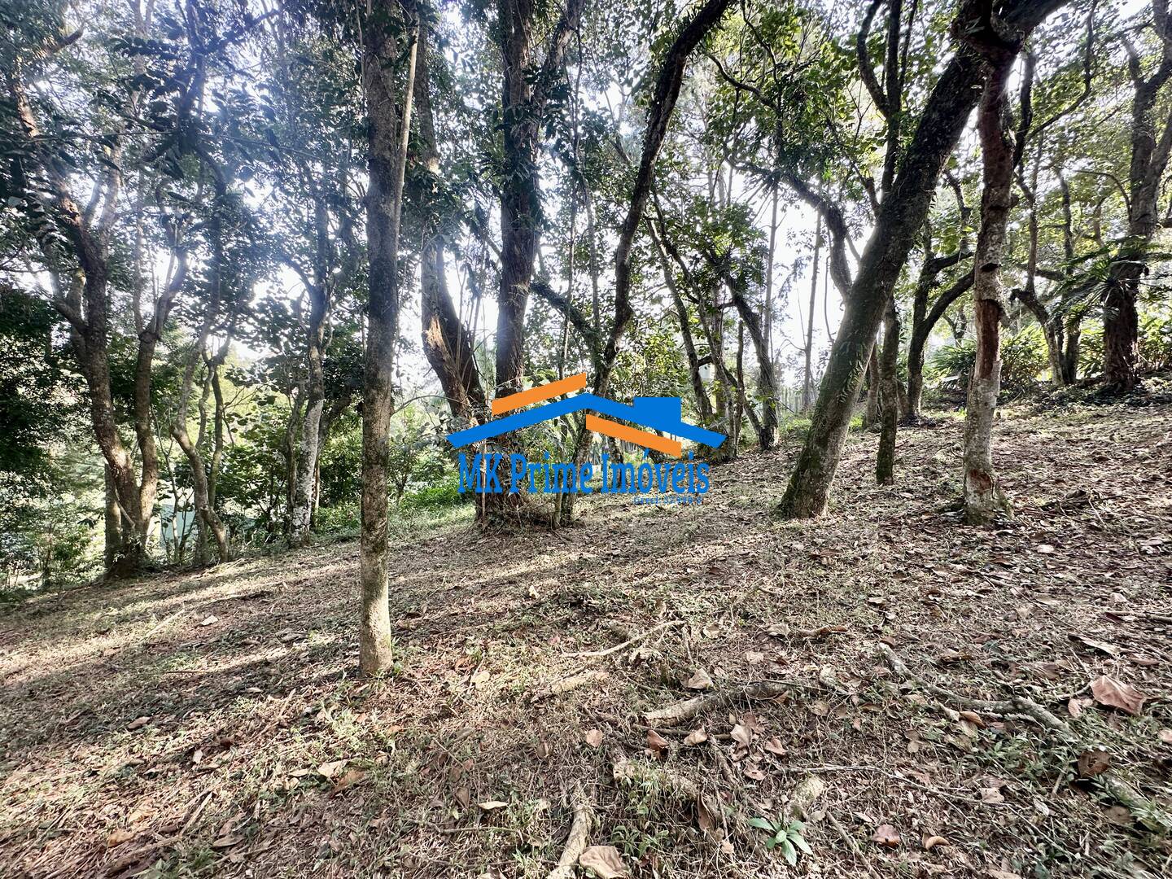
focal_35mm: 14
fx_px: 474
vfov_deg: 85.7
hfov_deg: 102.1
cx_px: 586
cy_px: 440
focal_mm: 2.22
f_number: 2.2
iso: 64
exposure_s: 1/99
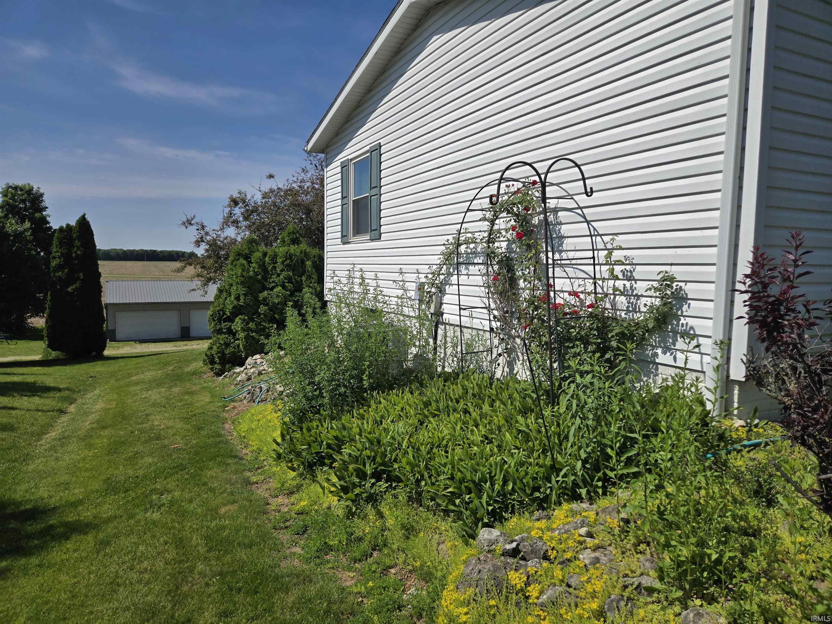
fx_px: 553
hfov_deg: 73.9
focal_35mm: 23
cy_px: 312
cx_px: 416
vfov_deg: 58.9
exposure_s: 1/3871
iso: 25
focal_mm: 5.4
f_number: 1.8
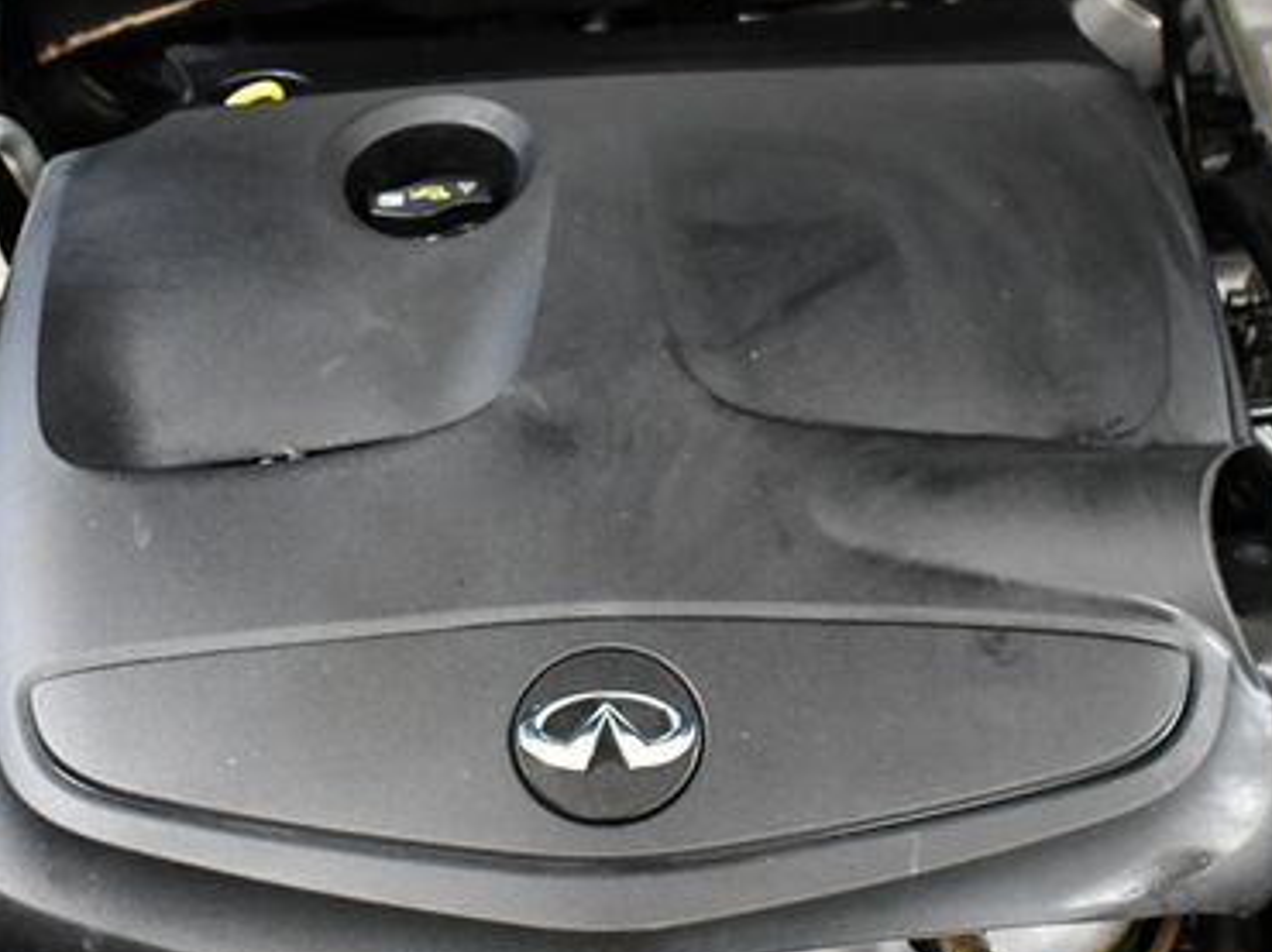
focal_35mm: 60
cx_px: 602
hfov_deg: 32.2
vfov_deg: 24.4
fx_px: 2203
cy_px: 419
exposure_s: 1/100
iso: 3200
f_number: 3.5
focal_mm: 18
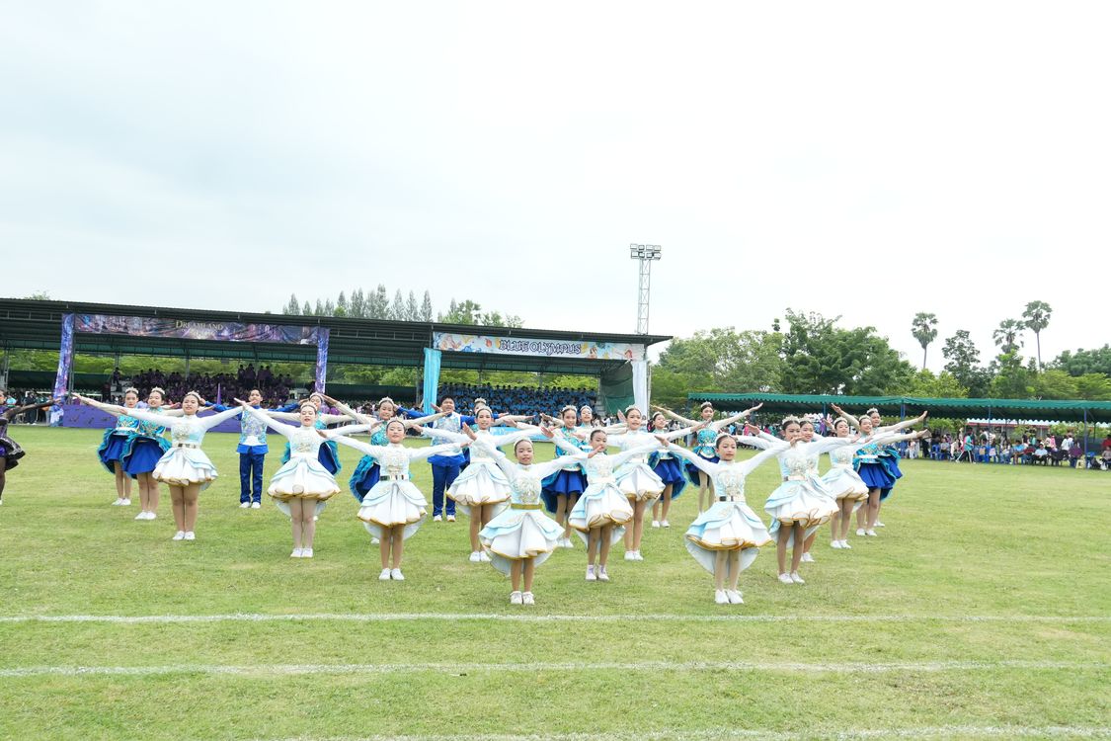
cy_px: 370
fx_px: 1018
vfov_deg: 40.0
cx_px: 556
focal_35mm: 33
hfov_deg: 57.2
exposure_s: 1/1600
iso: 1250
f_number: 5.6
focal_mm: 22
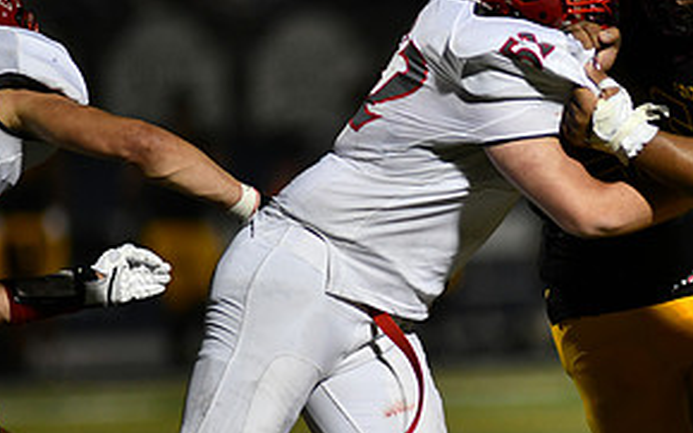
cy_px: 212
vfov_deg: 2.1
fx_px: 11554
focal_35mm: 612
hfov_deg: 3.4
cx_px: 566
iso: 1800
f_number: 2.8
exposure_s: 1/1000
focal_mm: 300
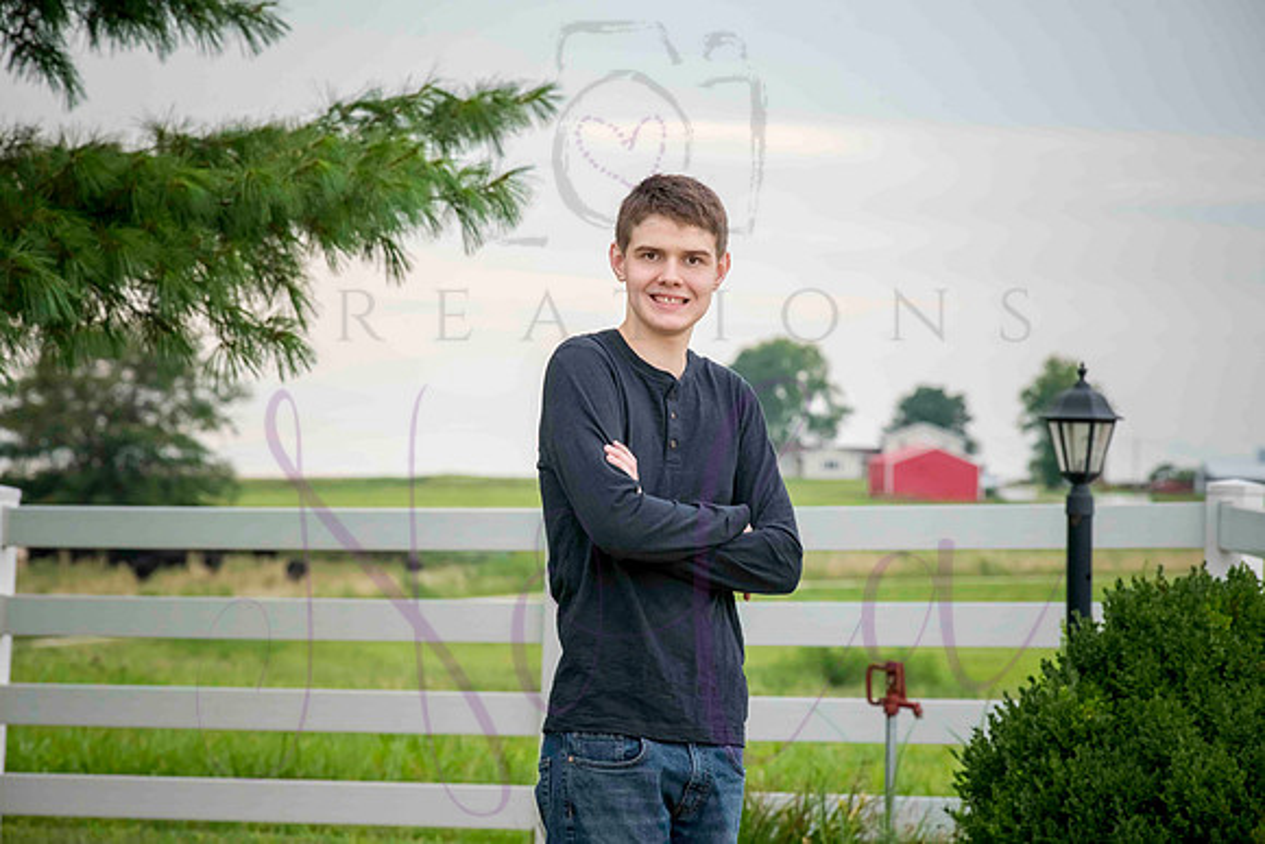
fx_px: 5975
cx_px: 632
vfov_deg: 8.1
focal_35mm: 170
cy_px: 422
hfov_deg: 12.1
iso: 640
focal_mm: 170
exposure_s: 1/320
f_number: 10
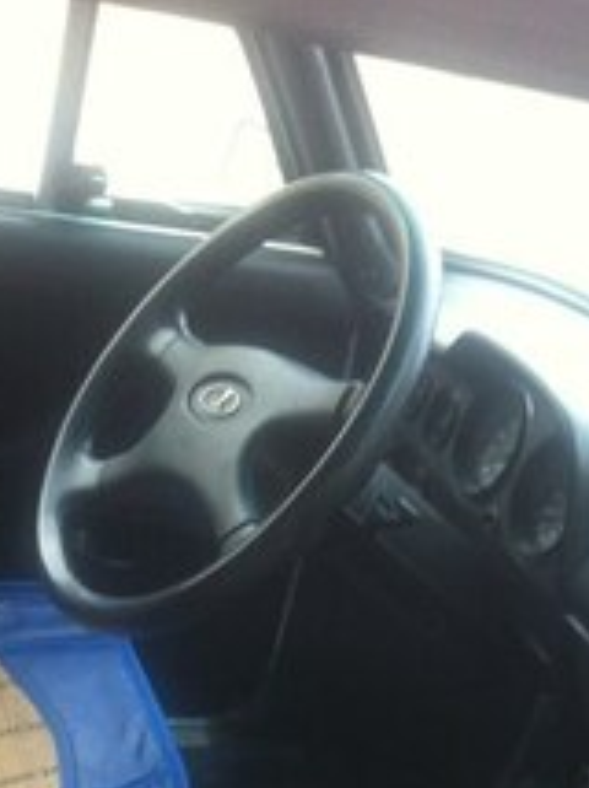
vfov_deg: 22.5
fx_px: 1841
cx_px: 363
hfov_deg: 18.1
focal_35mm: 81
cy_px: 910
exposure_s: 1/24
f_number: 2.8
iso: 80
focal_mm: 3.85
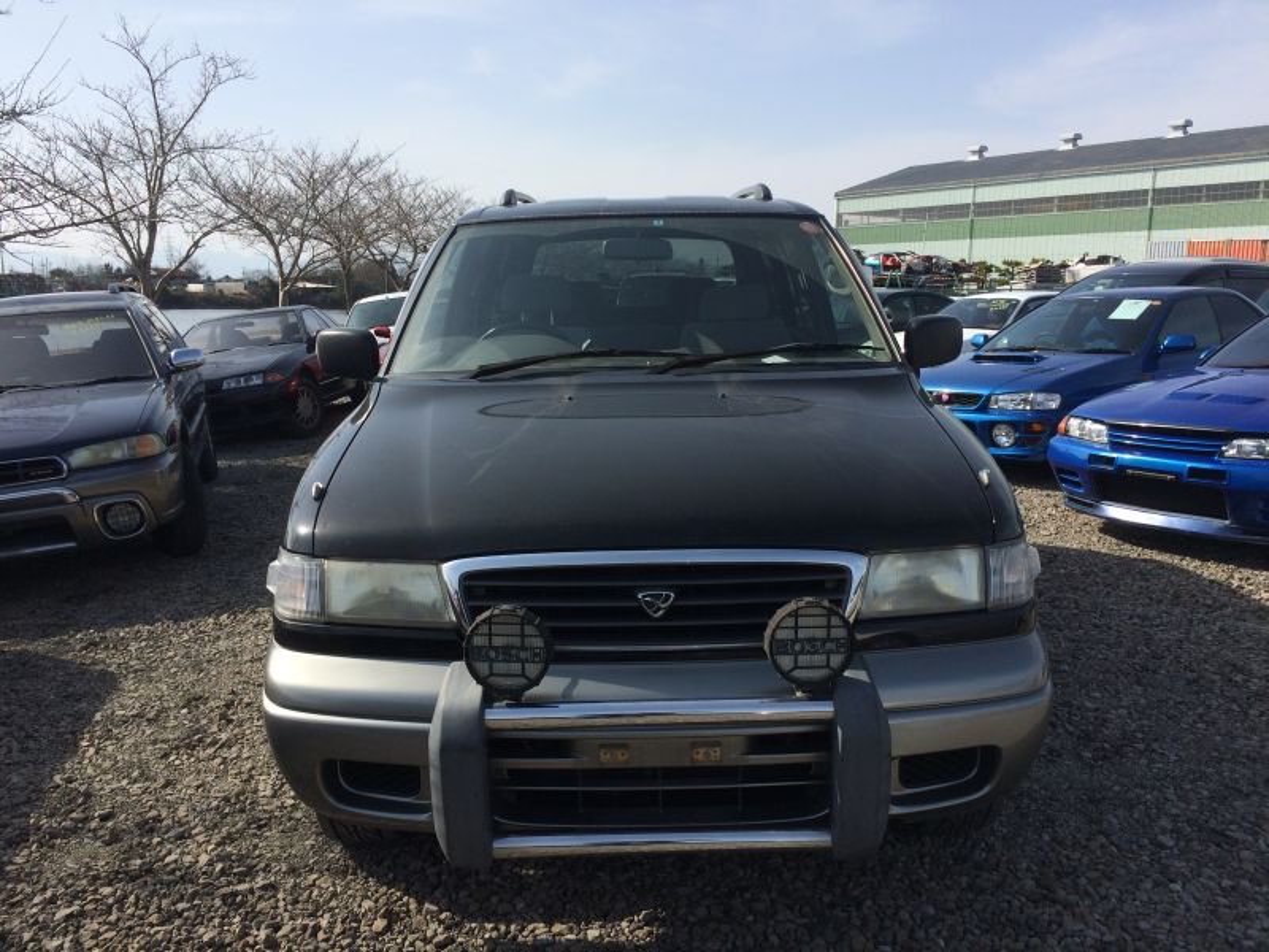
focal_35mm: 29
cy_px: 476
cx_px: 634
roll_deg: -0.6
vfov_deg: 48.2
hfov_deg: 61.7
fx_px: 1063
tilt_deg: -10.3
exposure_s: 1/2160
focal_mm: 4.15
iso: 32
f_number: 2.2
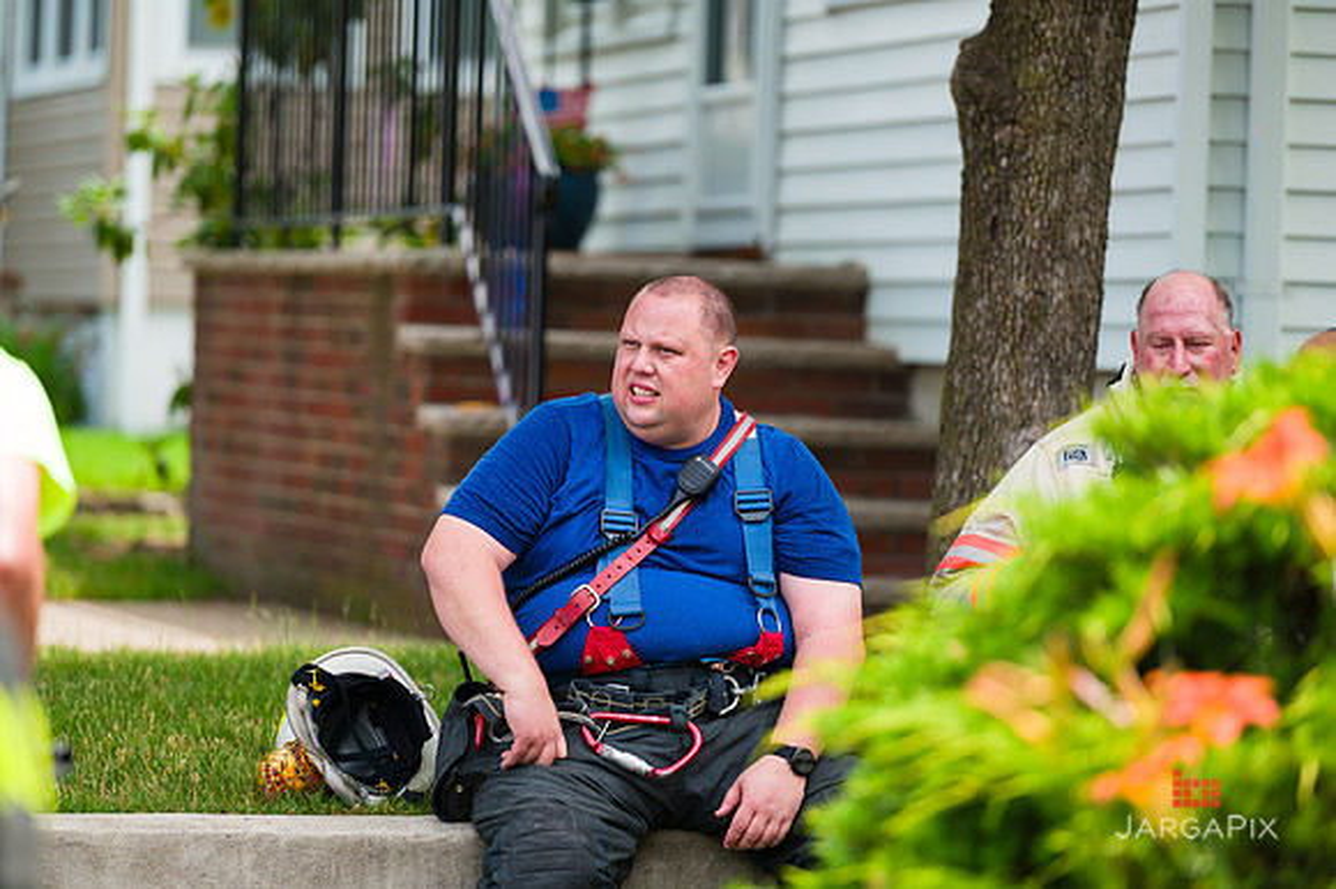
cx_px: 668
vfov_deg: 6.9
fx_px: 7418
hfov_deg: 10.3
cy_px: 444
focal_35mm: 200
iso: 200
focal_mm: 200
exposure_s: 1/800
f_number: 3.2
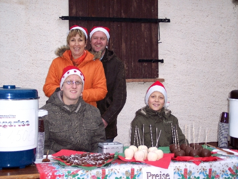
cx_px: 119
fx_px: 447
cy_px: 90
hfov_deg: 29.8
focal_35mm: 65
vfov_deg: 22.6
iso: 100
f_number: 3.4
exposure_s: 1/90
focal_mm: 13.3
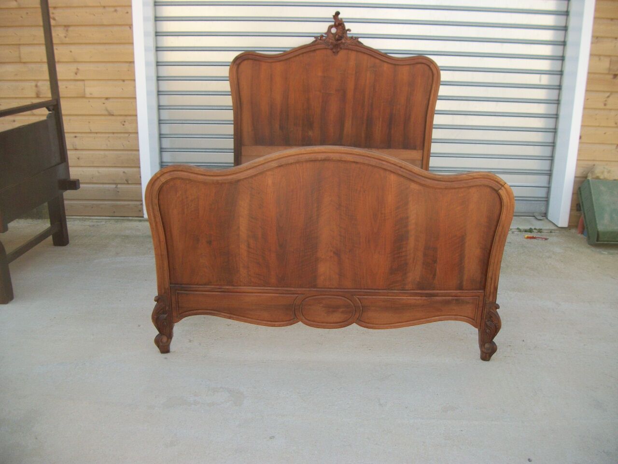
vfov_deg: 44.2
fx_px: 571
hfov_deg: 56.8
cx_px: 309
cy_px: 232
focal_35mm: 32
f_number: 2.9
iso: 80
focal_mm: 5.7
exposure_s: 1/250
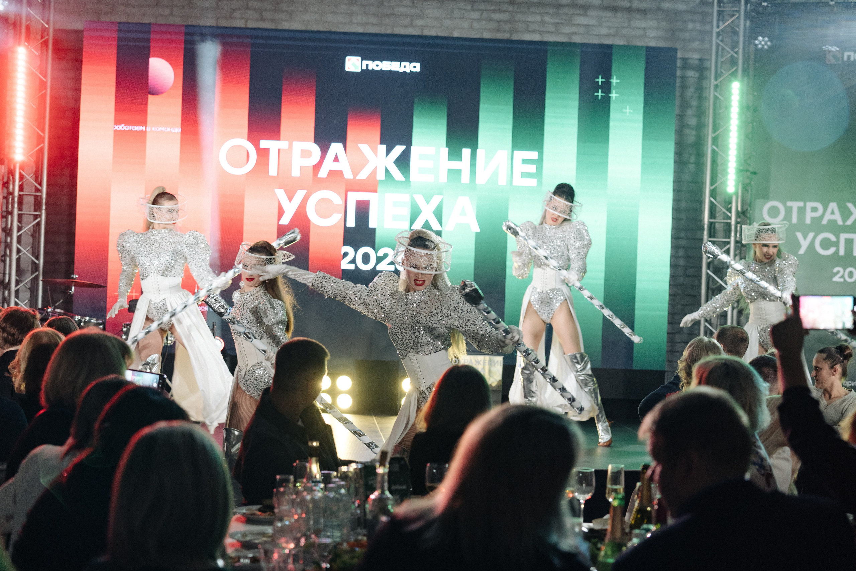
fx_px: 1664
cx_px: 428
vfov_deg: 19.5
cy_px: 286
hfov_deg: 28.8
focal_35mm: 70
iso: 2500
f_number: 3.5
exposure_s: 1/160
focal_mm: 70
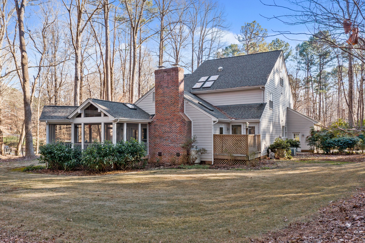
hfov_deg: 65.5
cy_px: 122
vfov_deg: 46.4
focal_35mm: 28
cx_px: 182
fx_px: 284
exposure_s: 1/200
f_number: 4.5
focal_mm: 10.26
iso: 100
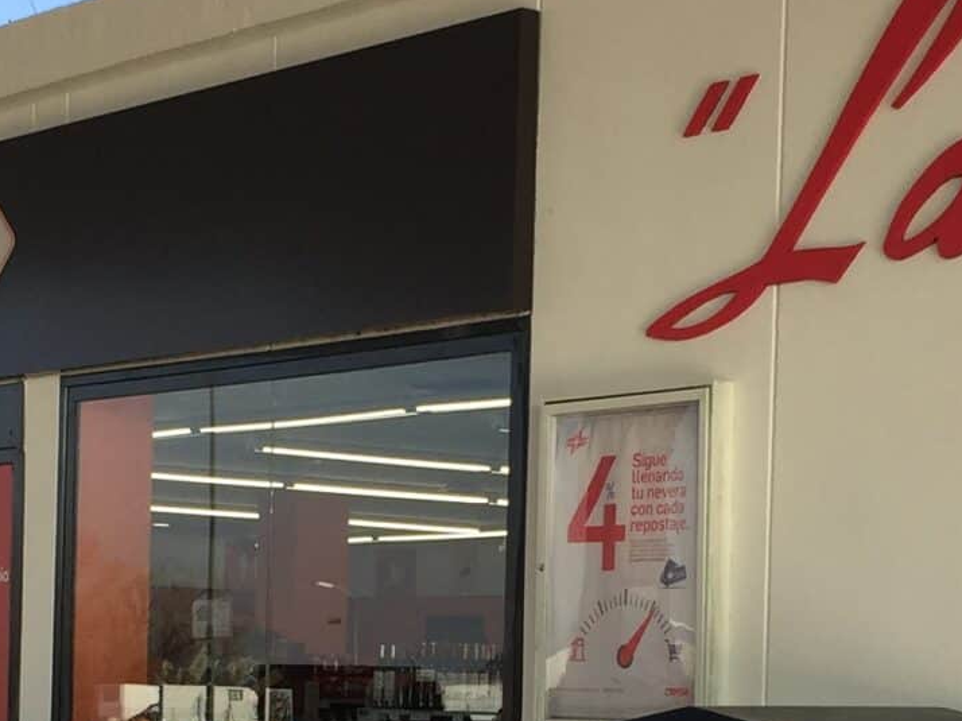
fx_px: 2889
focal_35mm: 104
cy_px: 718
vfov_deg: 14.0
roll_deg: -2.7
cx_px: 406
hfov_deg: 18.9
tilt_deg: -0.6
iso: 32
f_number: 2.2
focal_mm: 4.15
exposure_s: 1/760
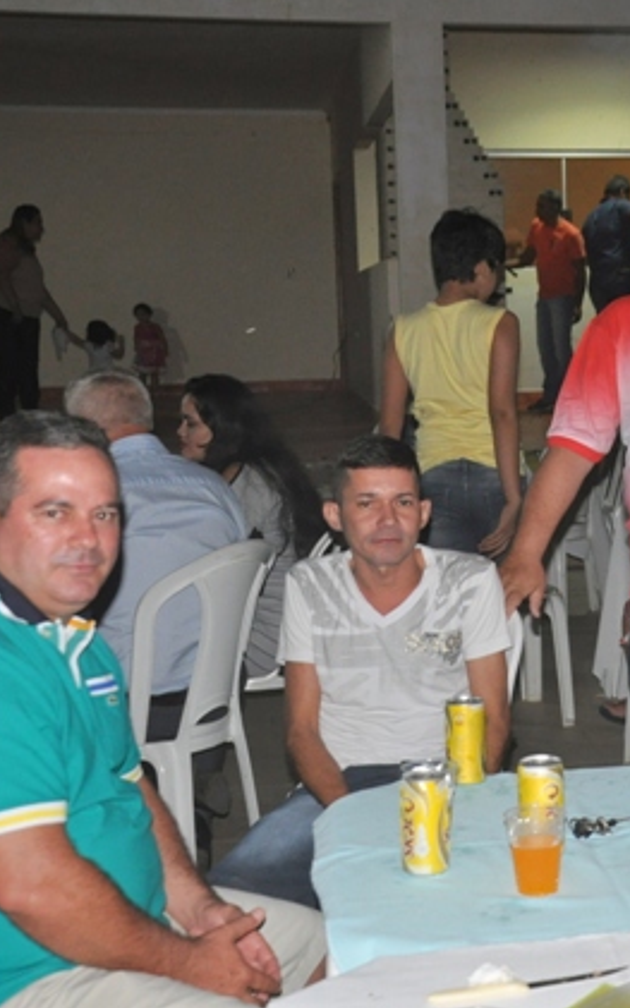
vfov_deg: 31.5
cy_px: 502
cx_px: 654
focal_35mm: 65
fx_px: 1786
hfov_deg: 19.3
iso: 1000
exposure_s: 1/60
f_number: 4.2
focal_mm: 28
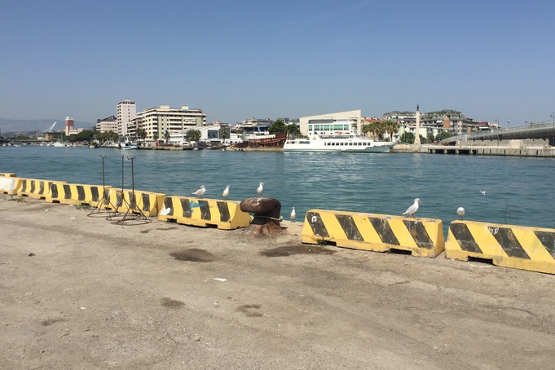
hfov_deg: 60.3
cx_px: 284
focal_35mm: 31
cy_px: 174
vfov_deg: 42.3
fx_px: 478
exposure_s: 1/3300
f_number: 2.2
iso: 32
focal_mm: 4.15
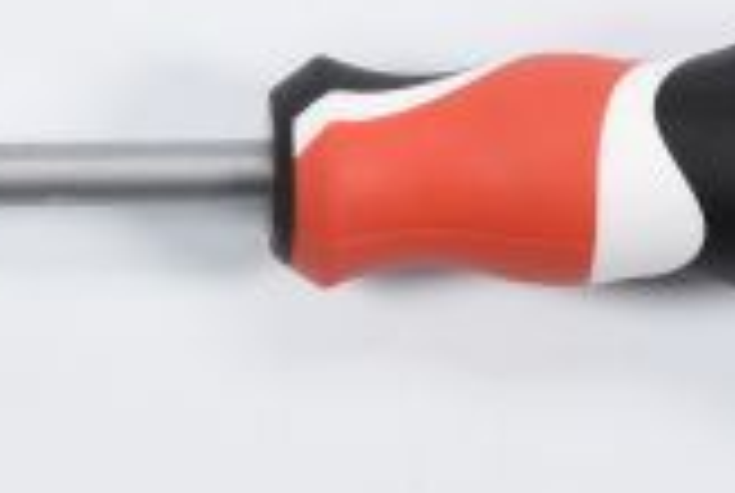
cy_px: 188
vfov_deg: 5.5
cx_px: 226
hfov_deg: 8.2
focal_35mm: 250
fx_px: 5113
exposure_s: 1/125
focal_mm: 50
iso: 250
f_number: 16
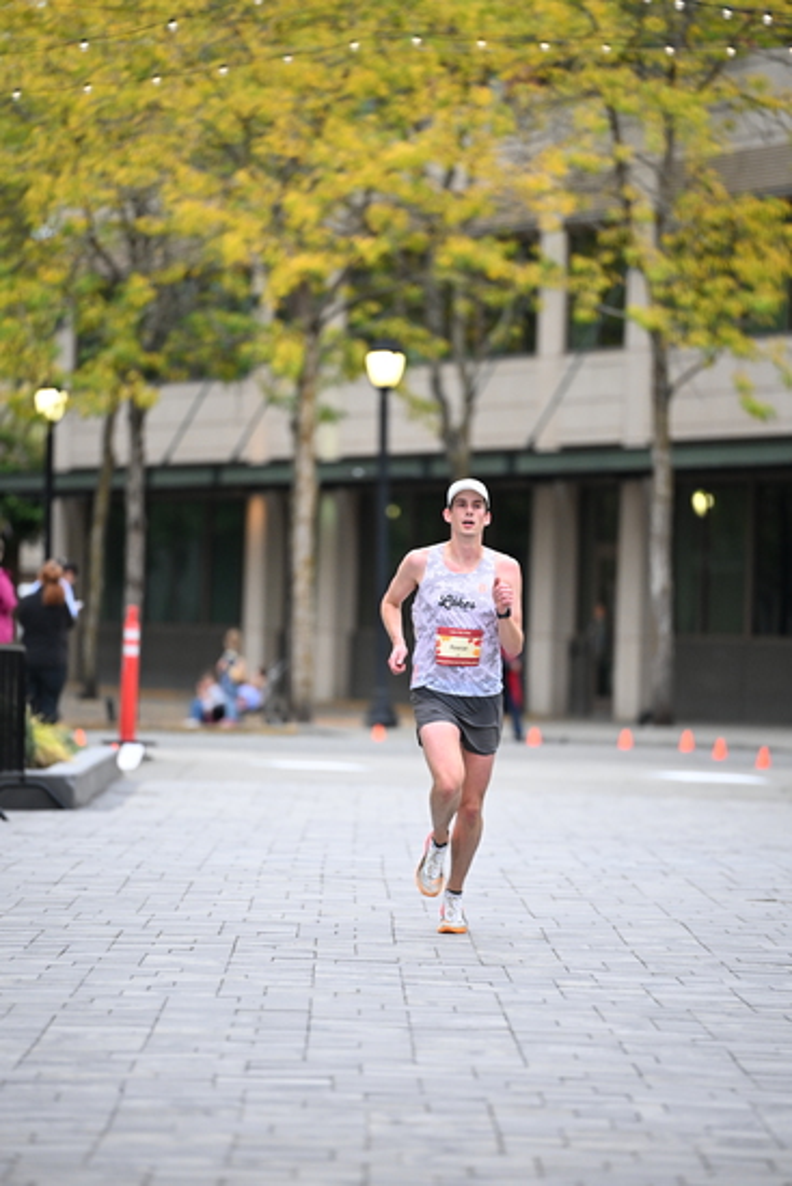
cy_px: 593
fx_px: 6595
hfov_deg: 6.9
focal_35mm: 200
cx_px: 396
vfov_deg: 10.3
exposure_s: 1/800
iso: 1600
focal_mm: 200
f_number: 2.8
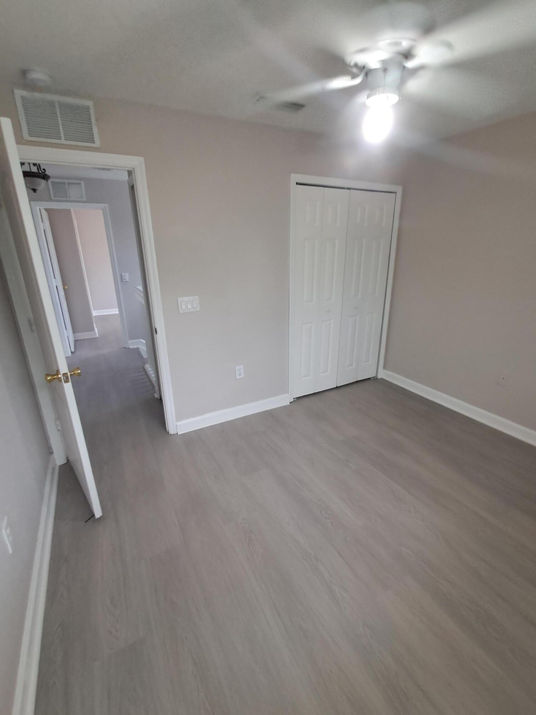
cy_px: 358
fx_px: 330
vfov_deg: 94.5
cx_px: 268
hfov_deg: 78.1
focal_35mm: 16
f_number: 2.2
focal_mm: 1.64
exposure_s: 1/40
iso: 200
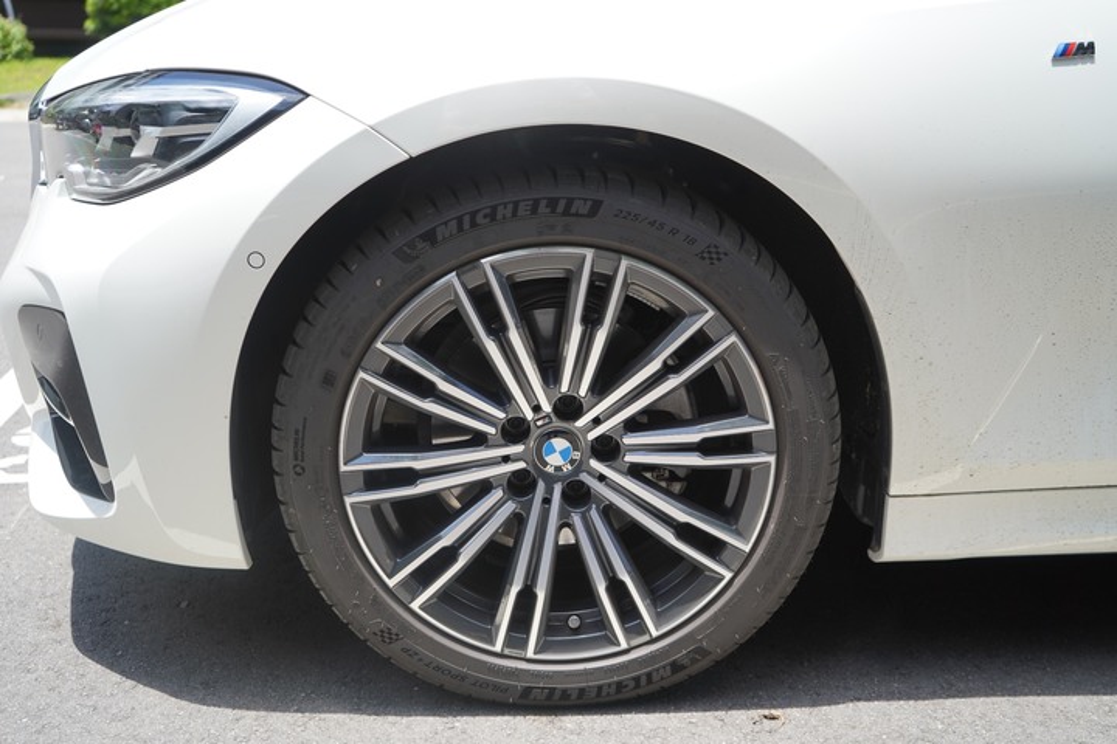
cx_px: 558
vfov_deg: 35.9
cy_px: 372
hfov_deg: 51.9
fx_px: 1148
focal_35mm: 37
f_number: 4.5
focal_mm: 37
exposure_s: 1/250
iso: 100
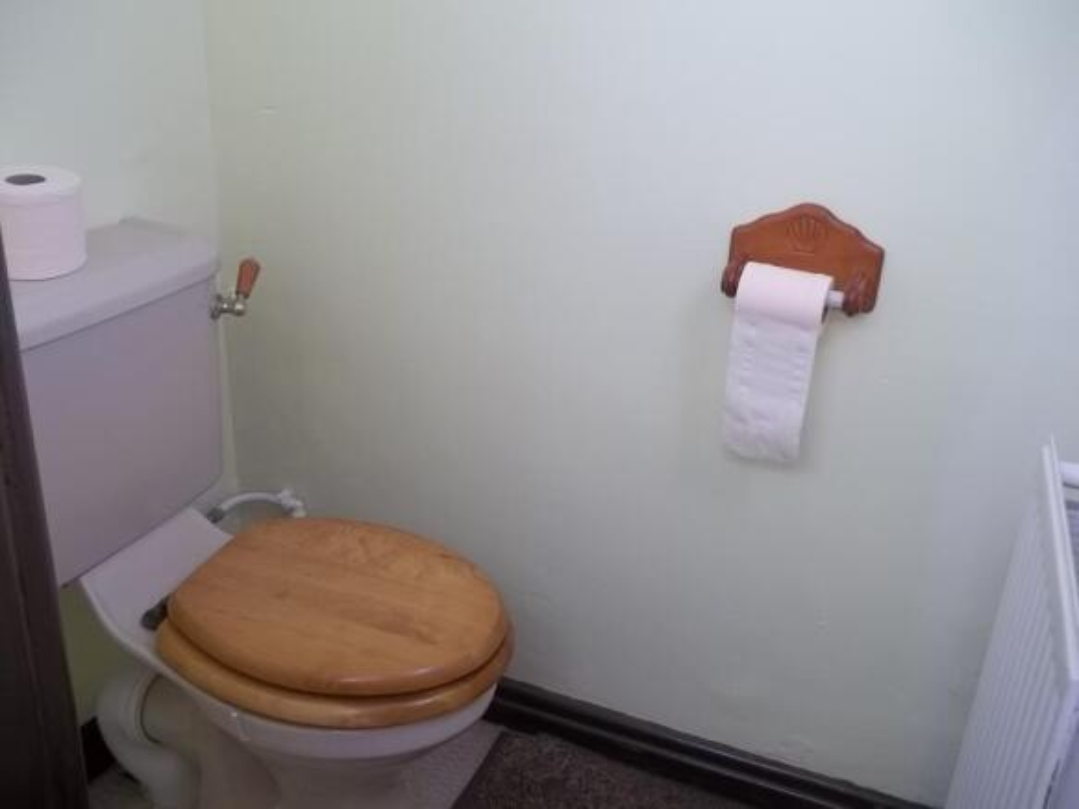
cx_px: 540
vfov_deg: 44.1
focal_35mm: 32
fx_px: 997
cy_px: 404
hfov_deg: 56.8
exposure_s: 1/50
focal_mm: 5.7
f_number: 2.9
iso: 64
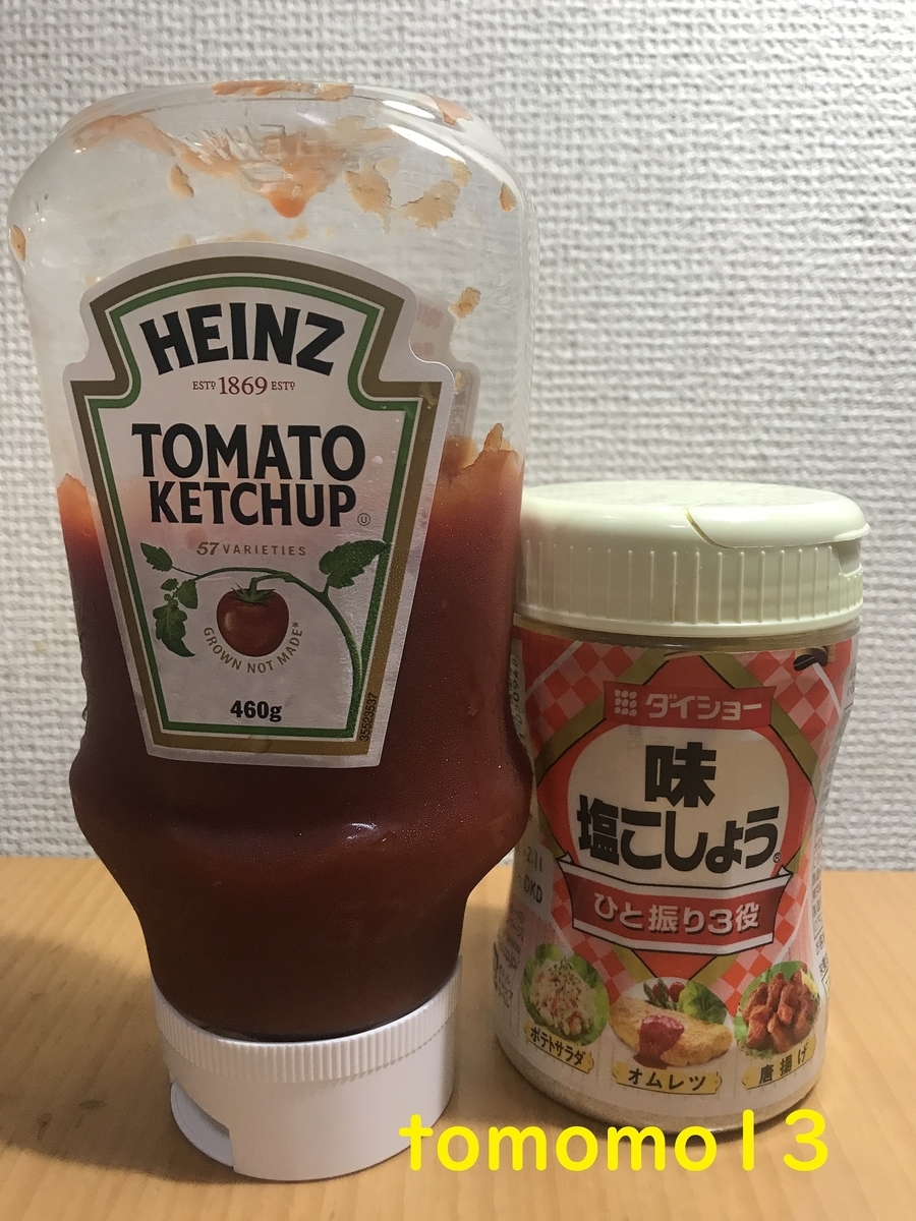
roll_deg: -0.6
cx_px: 458
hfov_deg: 49.7
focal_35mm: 28
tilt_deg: -10.4
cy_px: 610
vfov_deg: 63.4
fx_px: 988
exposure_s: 1/33
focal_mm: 3.99
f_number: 1.8
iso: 32
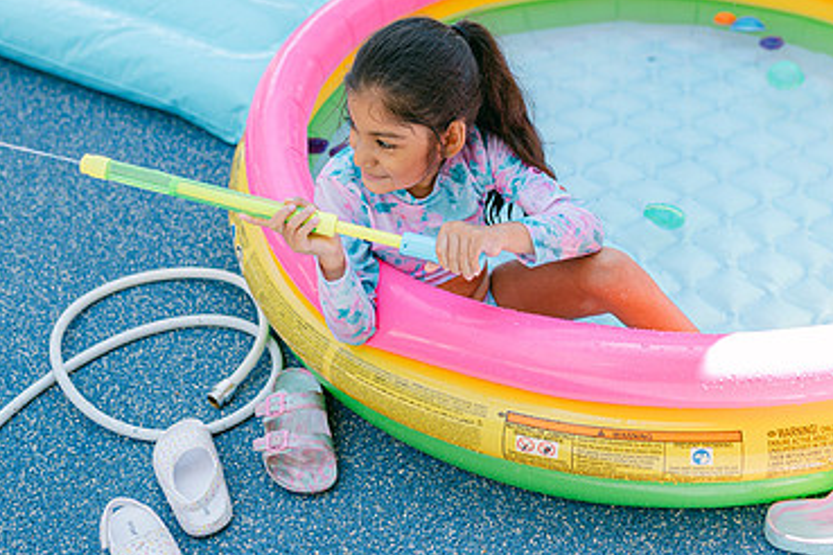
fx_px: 1273
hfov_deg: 36.2
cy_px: 147
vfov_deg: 24.4
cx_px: 433
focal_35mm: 55
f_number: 2
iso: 100
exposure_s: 1/500
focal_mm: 35
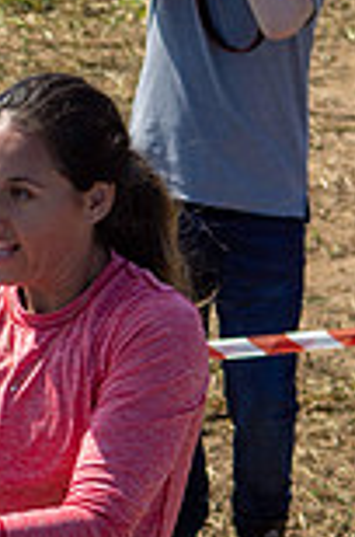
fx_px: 3759
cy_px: 541
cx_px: -460
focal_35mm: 253
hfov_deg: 5.3
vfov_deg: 8.1
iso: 100
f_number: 4
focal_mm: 40
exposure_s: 1/4000
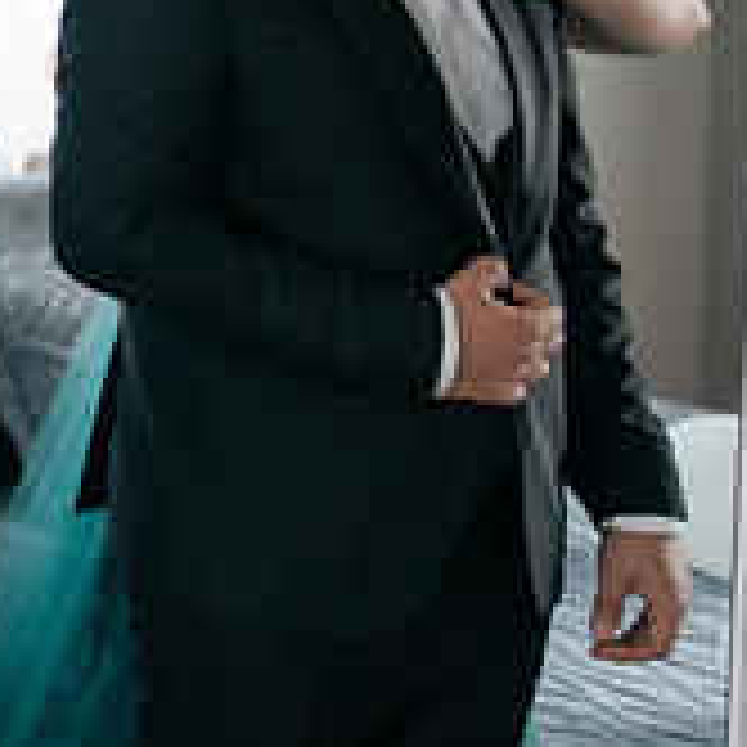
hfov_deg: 15.8
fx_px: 2075
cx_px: -778
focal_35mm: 85
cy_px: 34
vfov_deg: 19.9
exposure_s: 1/250
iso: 1600
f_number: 2.8
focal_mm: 24
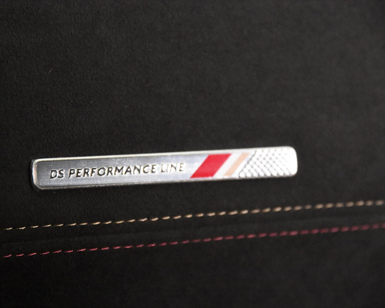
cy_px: 155
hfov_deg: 16.2
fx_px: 1356
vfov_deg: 13.0
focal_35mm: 119
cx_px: 168
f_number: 4
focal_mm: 70
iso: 12800
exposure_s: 1/125
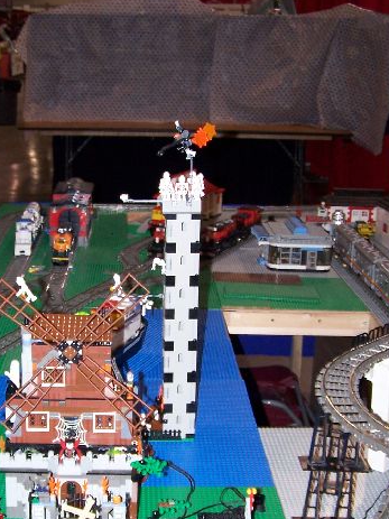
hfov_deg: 22.4
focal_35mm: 65
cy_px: 305
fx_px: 974
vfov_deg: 29.8
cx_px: 105
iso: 140
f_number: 2.8
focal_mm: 6.3
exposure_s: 1/60
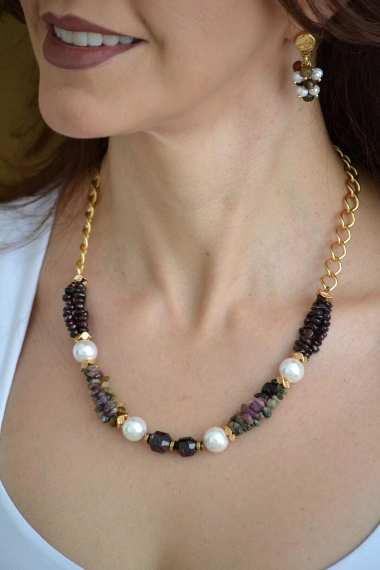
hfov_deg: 7.5
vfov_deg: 11.2
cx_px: 190
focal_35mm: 183
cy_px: 285
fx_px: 2897
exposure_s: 1/125
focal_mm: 122
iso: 2200
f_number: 4.8
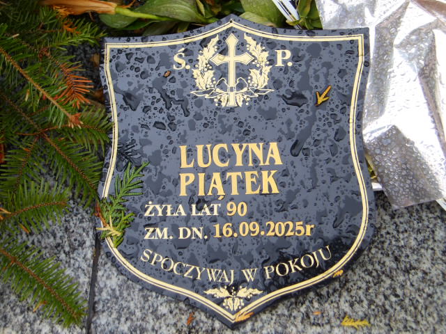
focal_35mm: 70
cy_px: 167
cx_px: 223
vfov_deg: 21.0
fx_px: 902
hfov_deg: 27.8
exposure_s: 1/42
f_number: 4.9
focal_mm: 12.5
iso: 100
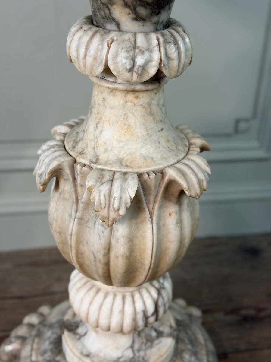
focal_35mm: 48
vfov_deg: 39.7
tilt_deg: -28.6
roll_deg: -1.7
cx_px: 136
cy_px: 181
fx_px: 501
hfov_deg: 30.3
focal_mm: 6.76
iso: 80
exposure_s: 1/50
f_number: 1.78
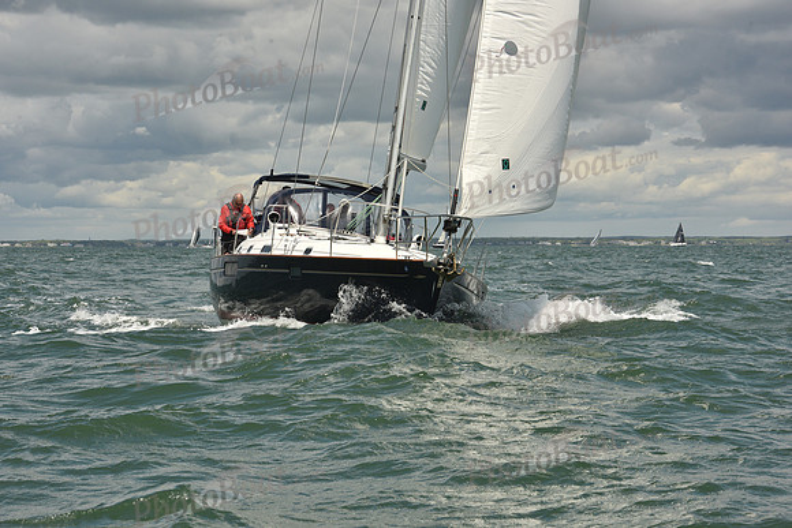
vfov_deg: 11.8
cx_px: 396
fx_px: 2552
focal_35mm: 116
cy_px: 264
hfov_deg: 17.6
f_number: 14
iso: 320
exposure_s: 1/800
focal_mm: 116
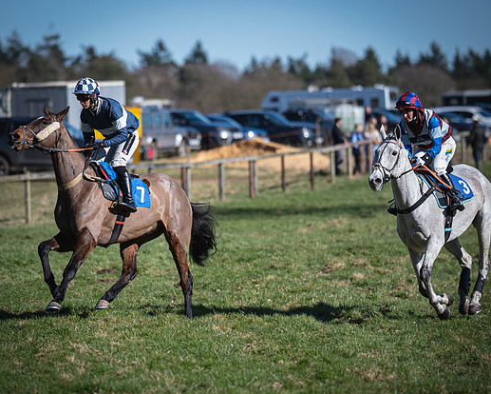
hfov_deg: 7.5
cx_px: 178
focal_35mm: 256
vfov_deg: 6.0
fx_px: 3722
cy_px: 213
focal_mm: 135
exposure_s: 1/2000
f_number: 1.8
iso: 50
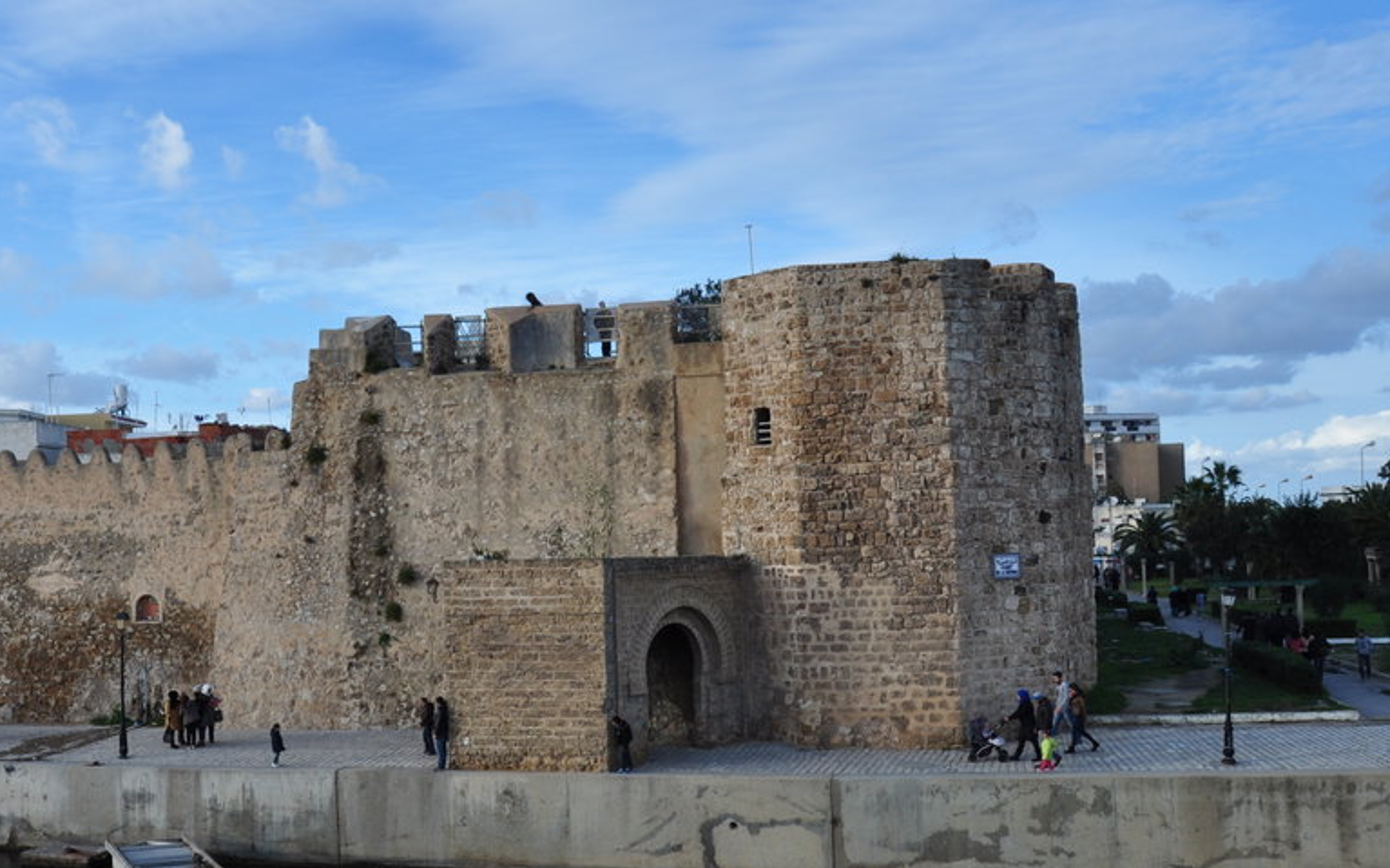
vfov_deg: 29.8
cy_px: 461
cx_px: 410
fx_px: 1629
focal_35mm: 43
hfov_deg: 45.2
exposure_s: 1/250
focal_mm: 18
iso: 200
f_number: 8
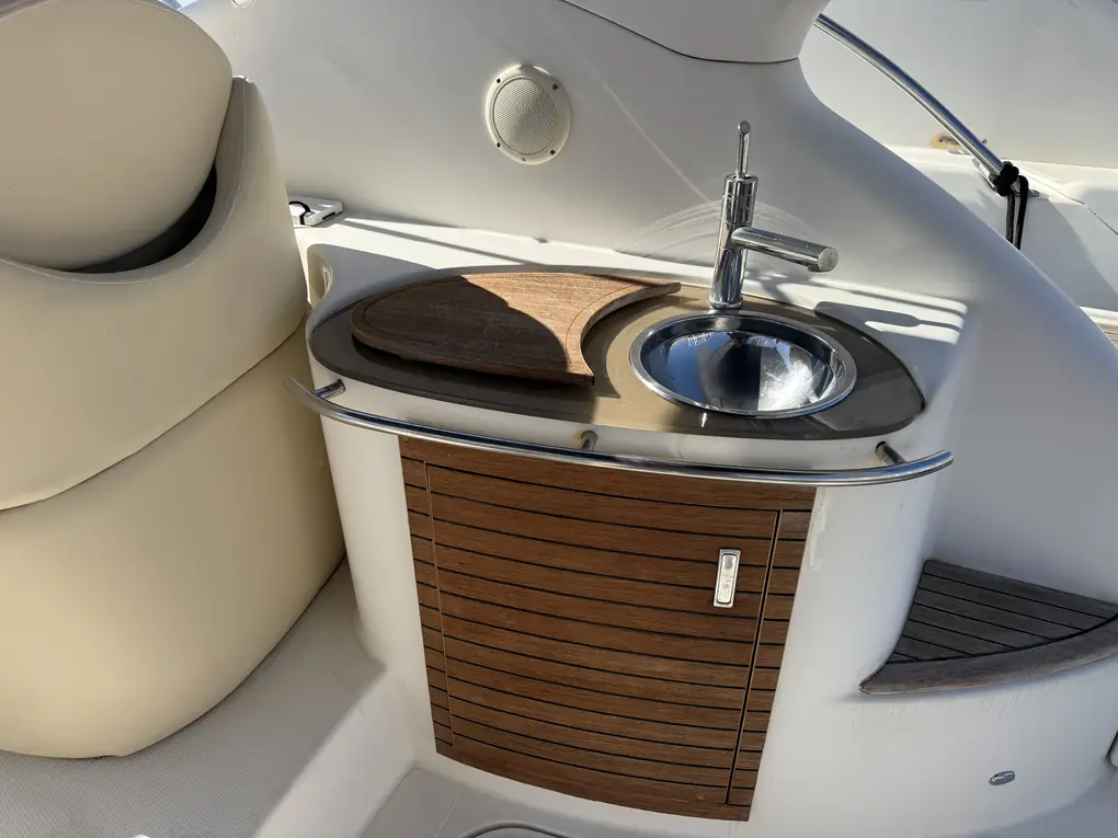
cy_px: 419
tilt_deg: -32.5
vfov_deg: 56.8
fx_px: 775
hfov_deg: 71.6
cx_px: 559
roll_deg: +3.3
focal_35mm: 24
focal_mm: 6.76
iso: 80
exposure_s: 1/3953
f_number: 1.78
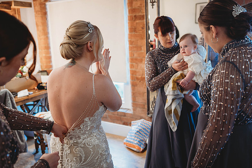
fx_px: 245
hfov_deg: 54.5
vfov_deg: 37.8
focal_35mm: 35
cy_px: 84
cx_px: 126
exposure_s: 1/160
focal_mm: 35
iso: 2500
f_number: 2.8
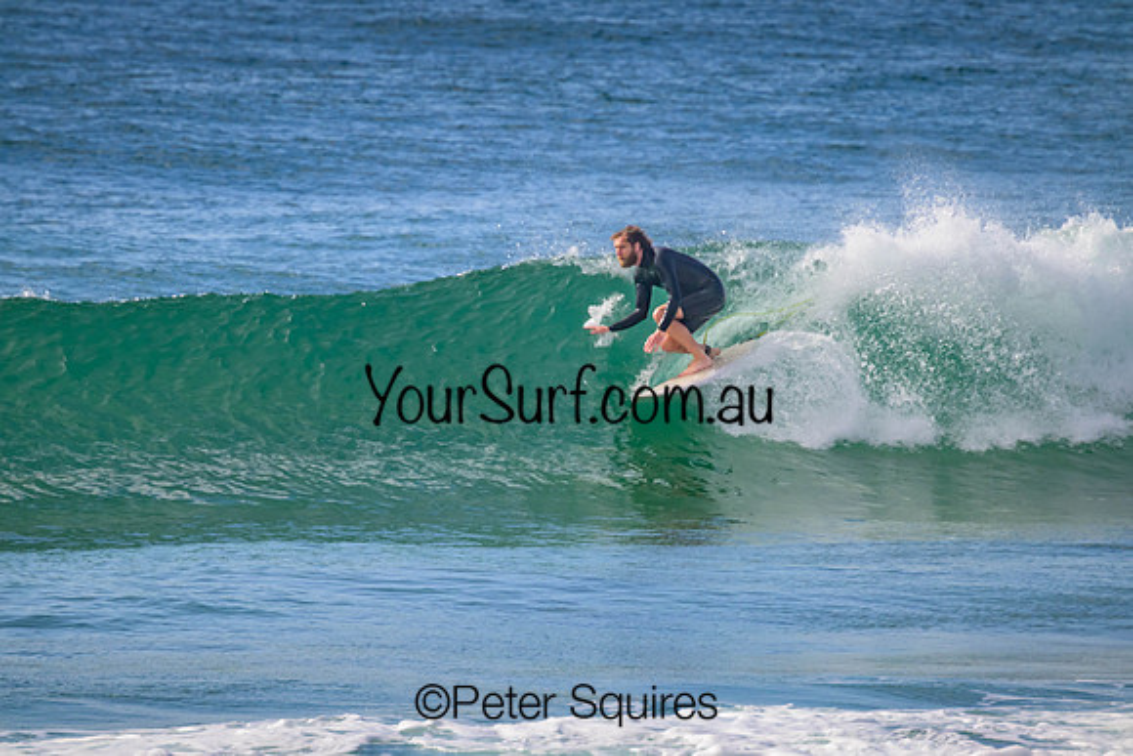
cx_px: 566
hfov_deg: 2.6
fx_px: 25182
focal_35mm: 800
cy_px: 378
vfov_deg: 1.7
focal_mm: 800
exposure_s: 1/2000
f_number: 11
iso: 1400
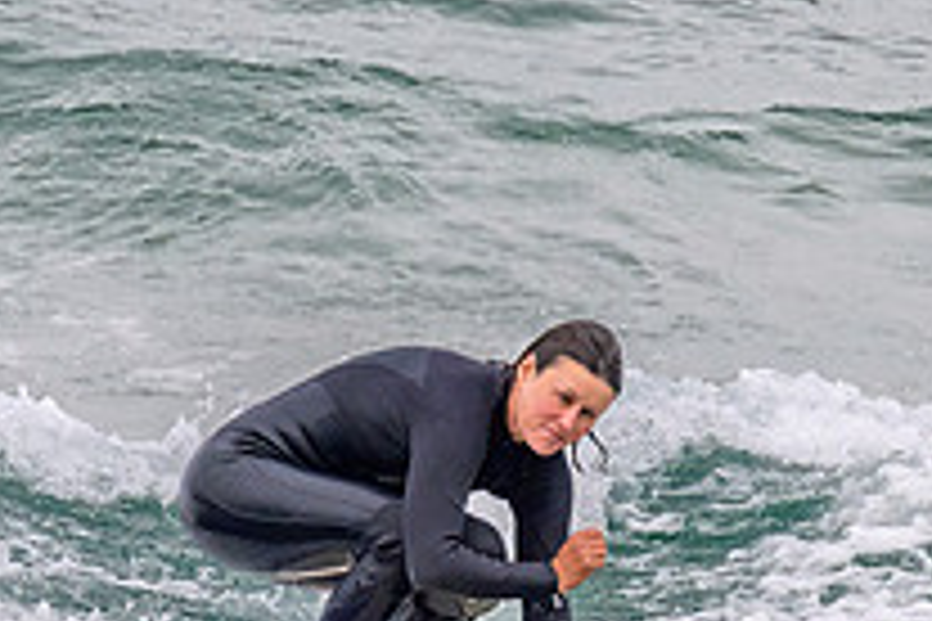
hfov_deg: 0.7
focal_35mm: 2784
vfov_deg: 0.5
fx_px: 72069
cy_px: 654
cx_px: 302
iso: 1100
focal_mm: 800
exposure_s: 1/2000
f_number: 11
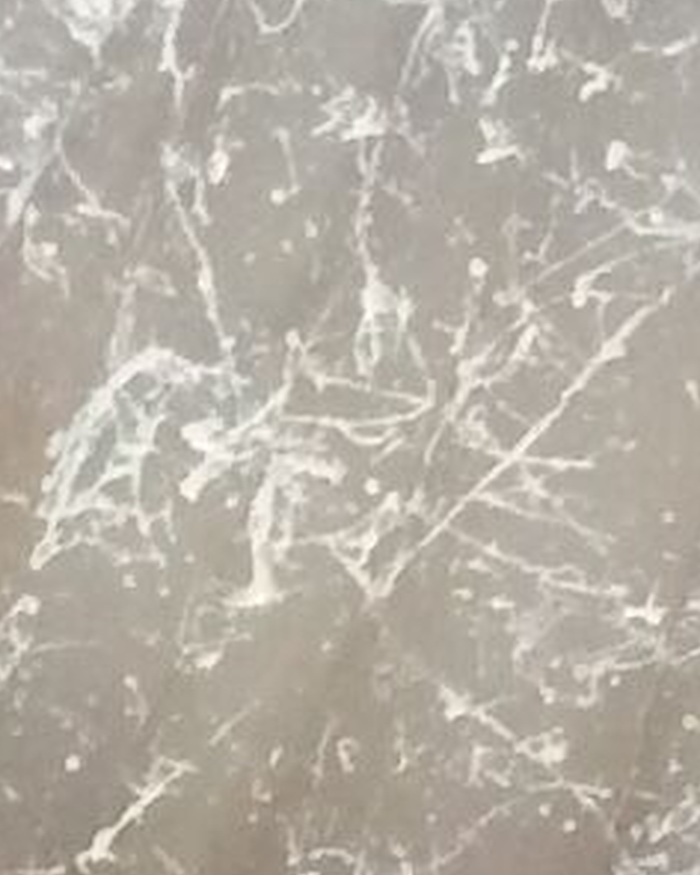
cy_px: 641
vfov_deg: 7.1
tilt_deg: -28.7
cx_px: 1679
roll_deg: -0.7
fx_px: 7096
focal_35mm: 274
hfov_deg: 5.5
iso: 100
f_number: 2.4
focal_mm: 3.3
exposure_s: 1/25
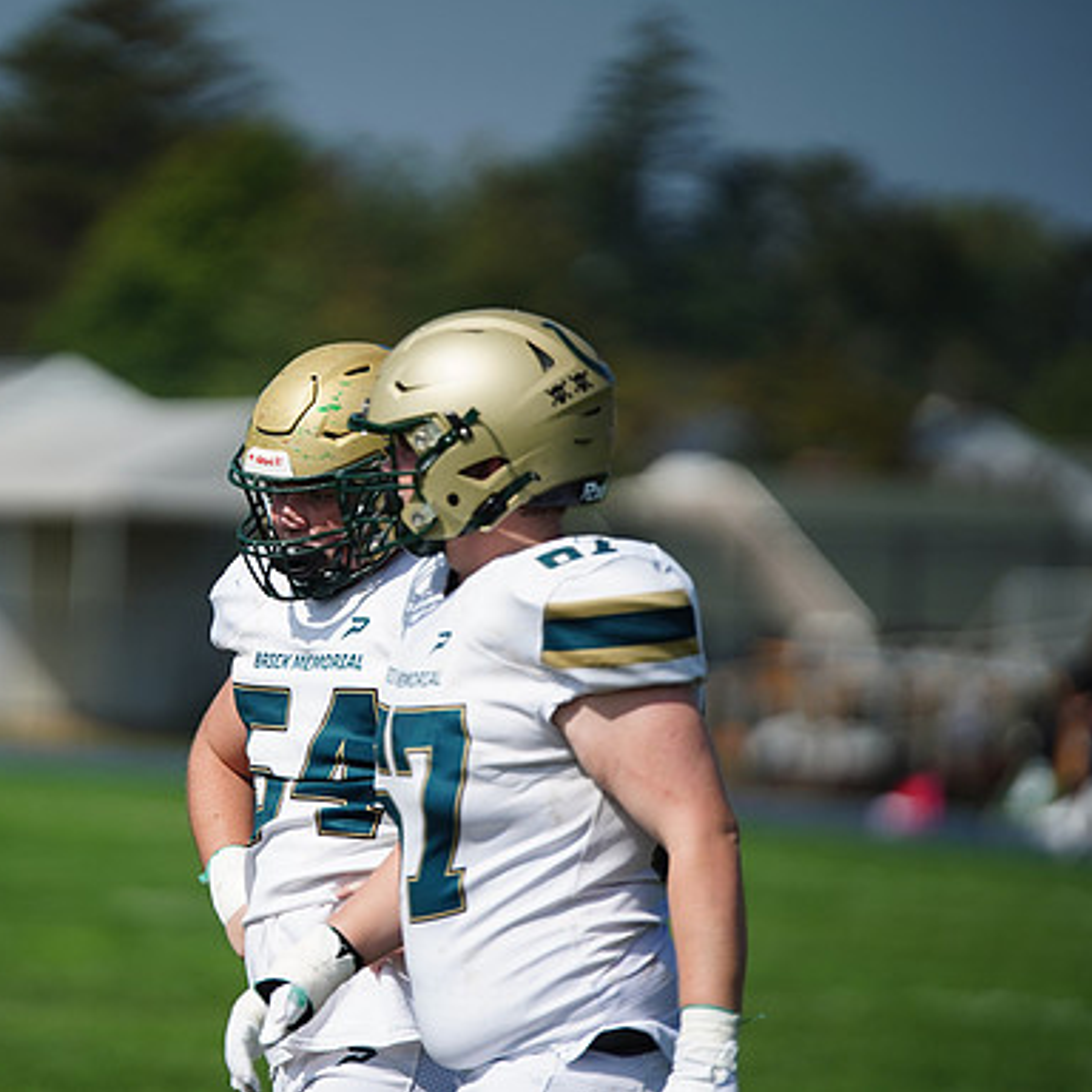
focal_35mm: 385
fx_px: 13741
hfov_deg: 4.5
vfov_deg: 4.6
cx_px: 284
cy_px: 545
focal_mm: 300
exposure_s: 1/8000
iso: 400
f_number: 2.8
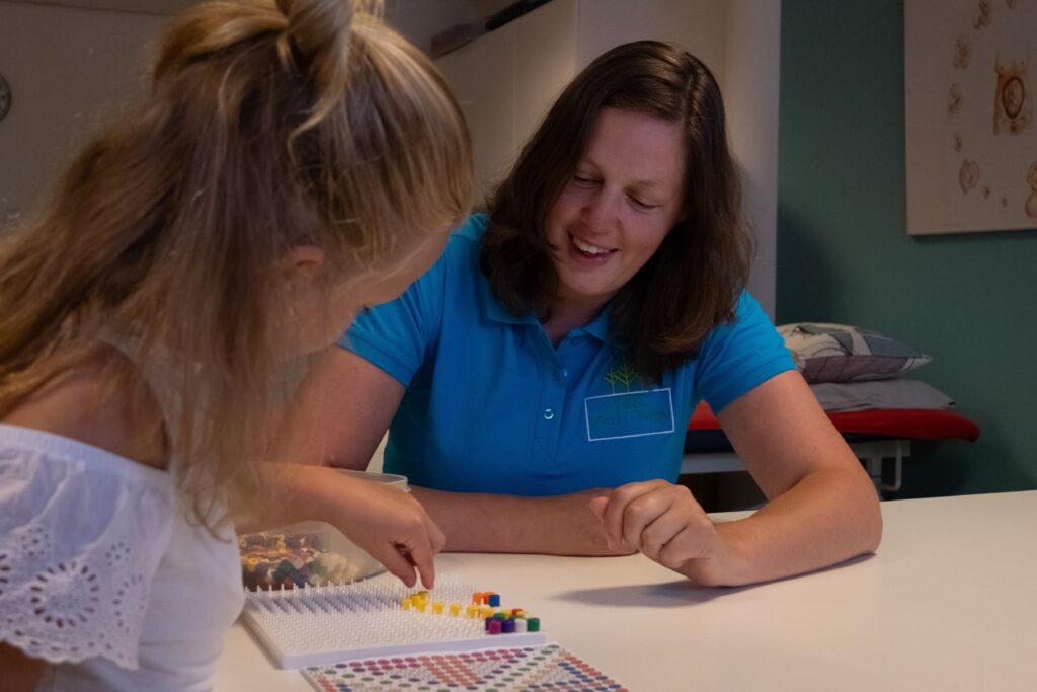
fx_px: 1354
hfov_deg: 41.9
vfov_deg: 28.7
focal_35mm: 47
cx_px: 518
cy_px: 346
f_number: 5.6
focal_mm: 31
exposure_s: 1/125
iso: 2000
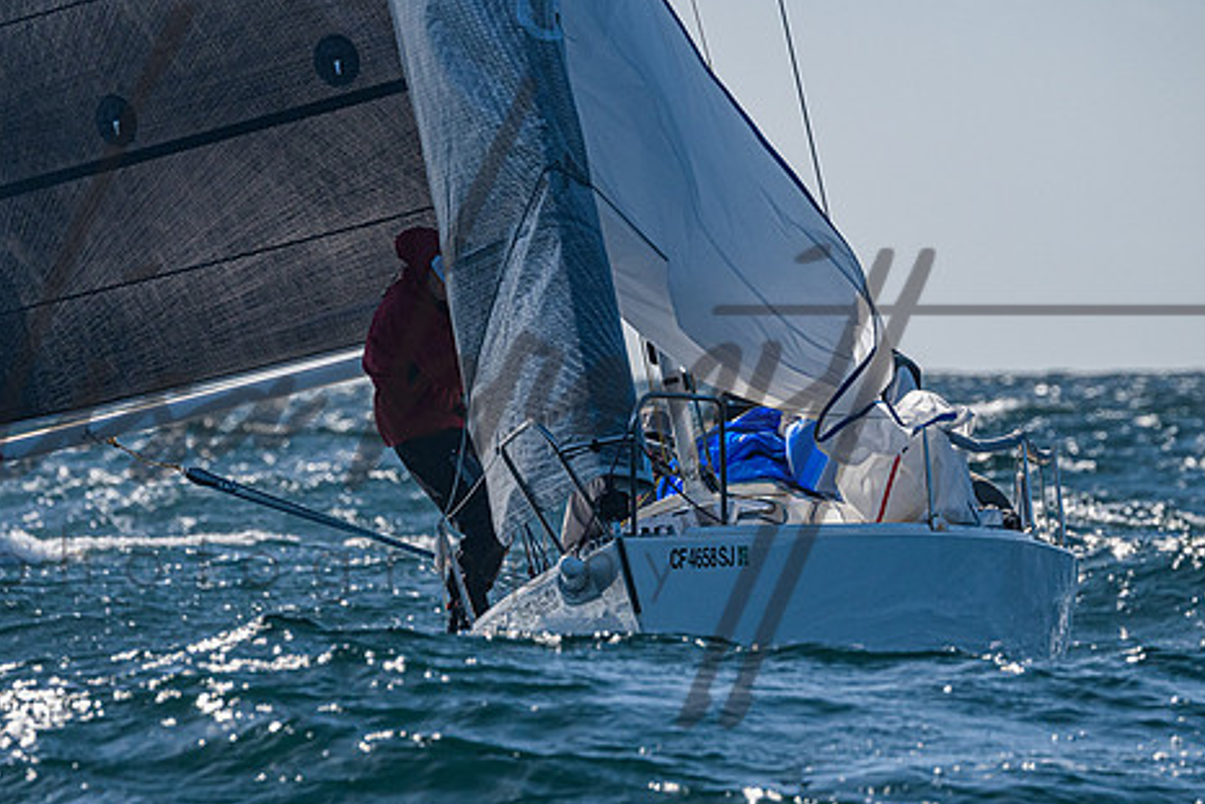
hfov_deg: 4.0
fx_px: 17176
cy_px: 399
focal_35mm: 513
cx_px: 600
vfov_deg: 2.7
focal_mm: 300
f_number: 6.3
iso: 320
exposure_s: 1/5000
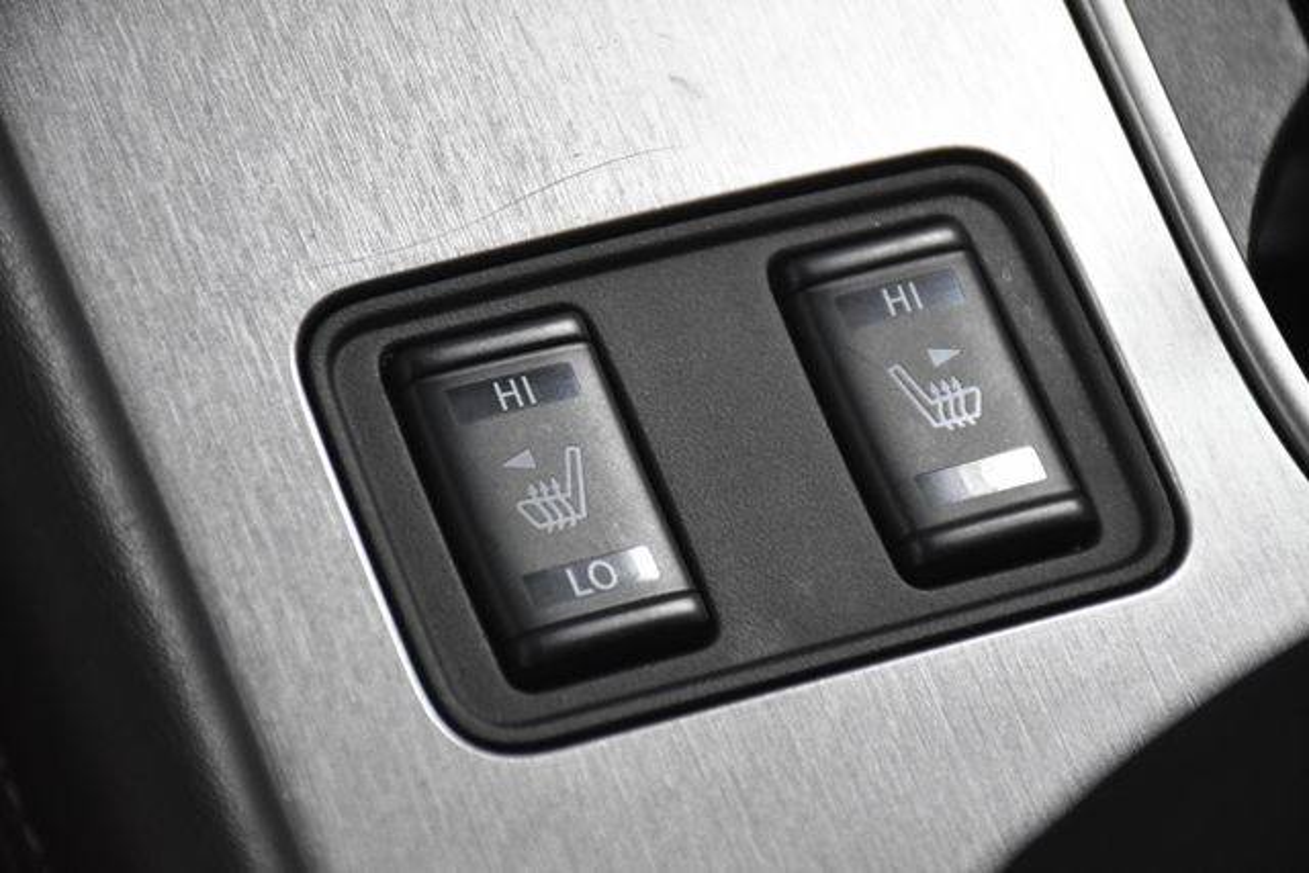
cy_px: 436
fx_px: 7637
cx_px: 654
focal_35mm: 210
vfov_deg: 6.5
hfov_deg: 9.8
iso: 2500
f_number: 5.6
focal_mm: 140
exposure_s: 1/200
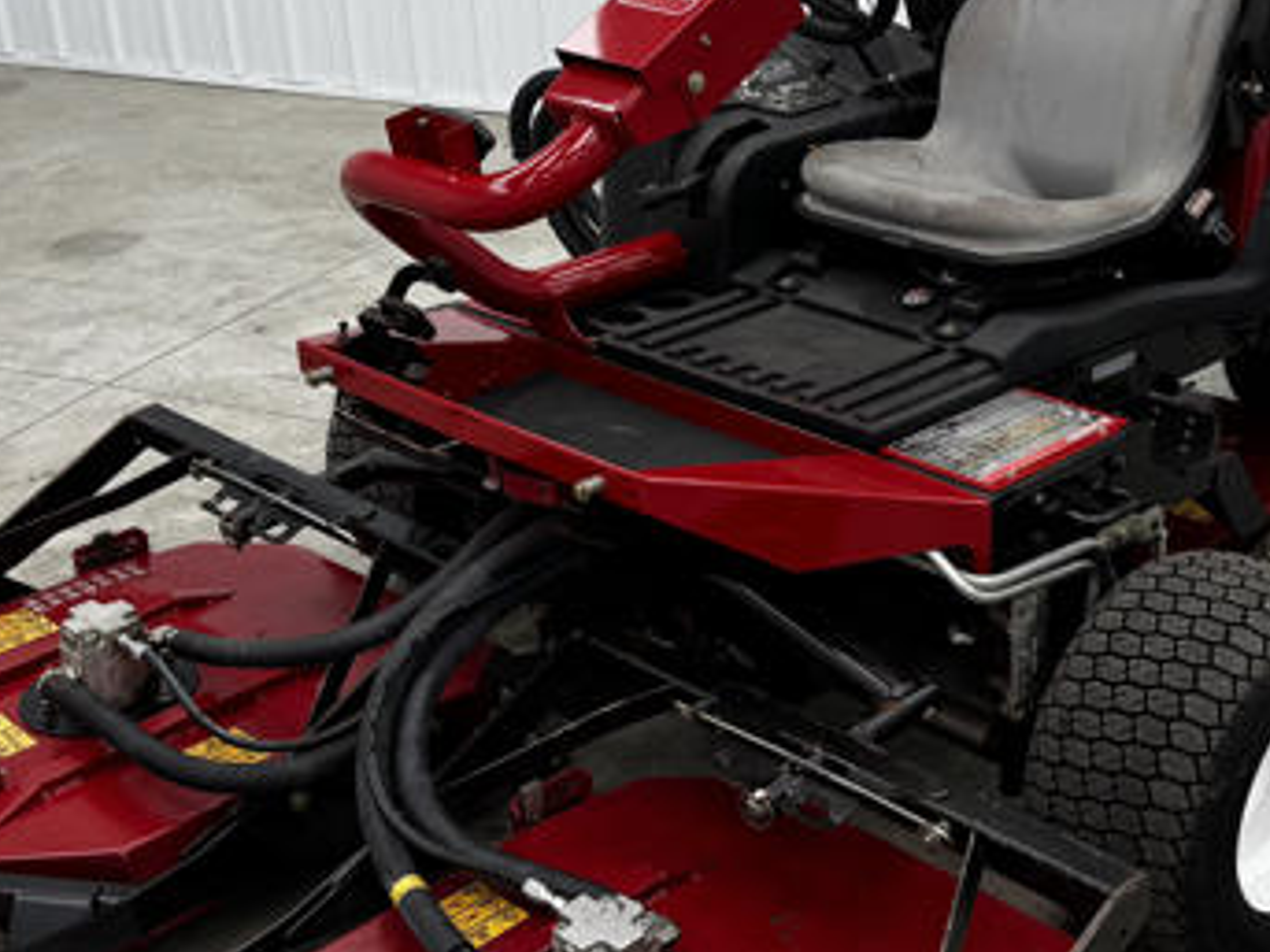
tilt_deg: -24.6
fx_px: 2054
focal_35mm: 56
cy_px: 411
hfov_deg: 34.0
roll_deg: +0.9
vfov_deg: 26.1
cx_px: 859
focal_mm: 6.76
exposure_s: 1/120
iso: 80
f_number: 1.78
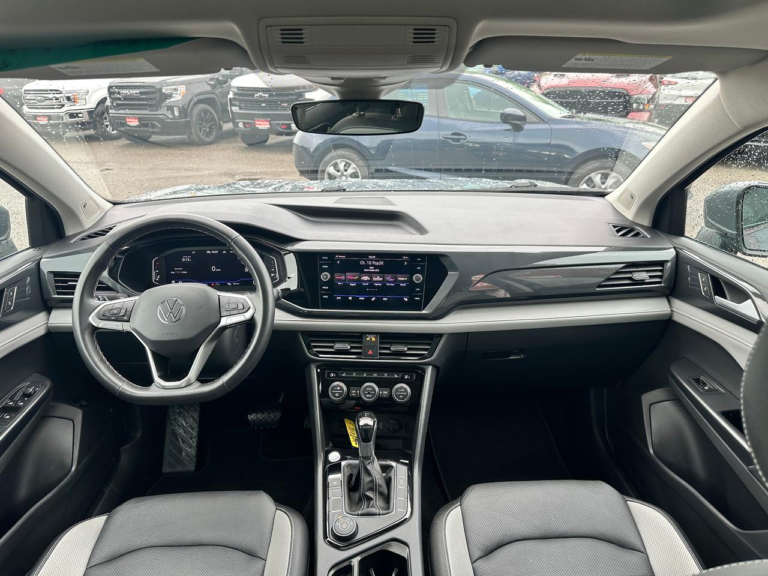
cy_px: 288
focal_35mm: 24
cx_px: 384
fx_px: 532
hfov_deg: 71.6
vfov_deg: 56.8
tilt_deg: -22.4
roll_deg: +0.8
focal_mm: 6.86
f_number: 1.78
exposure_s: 1/161
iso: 64
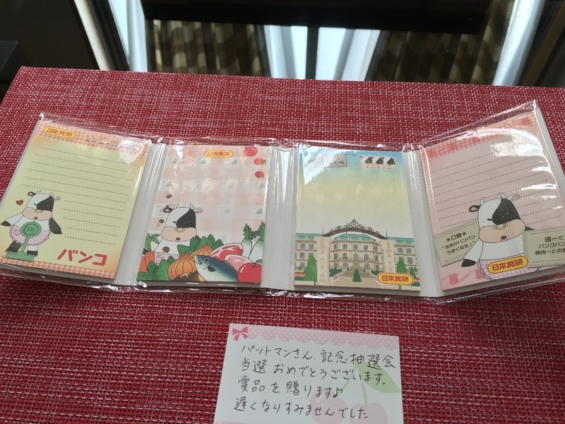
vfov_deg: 48.2
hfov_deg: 61.7
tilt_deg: -54.5
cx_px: 282
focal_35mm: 29
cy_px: 212
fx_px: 473
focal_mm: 4.15
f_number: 2.2
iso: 32
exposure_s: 1/50
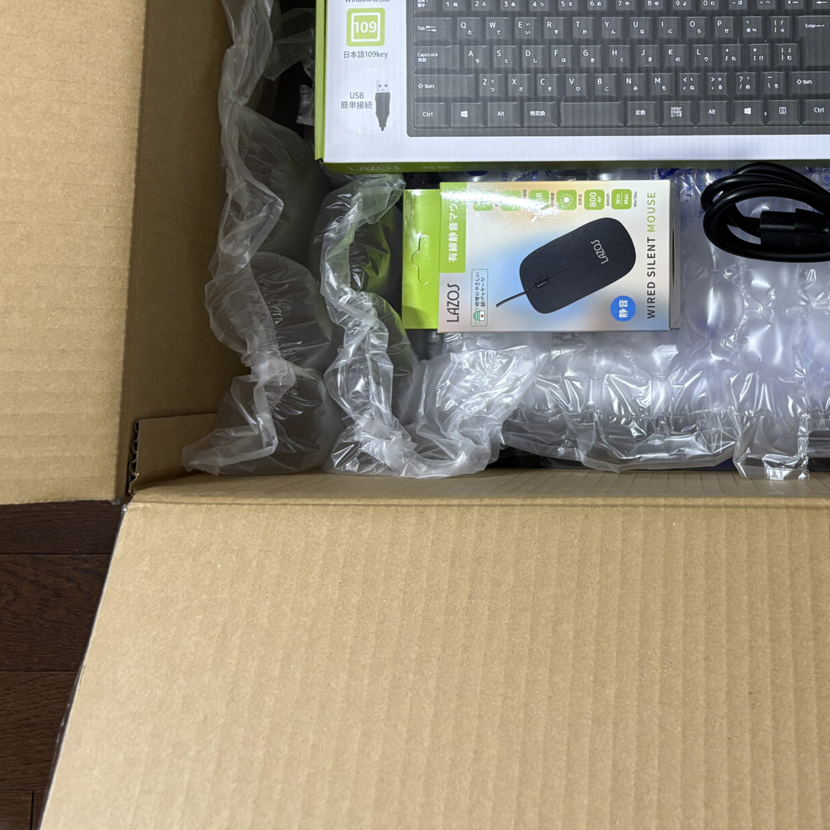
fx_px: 1302
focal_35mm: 48
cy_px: 191
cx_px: 735
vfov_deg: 34.5
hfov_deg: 33.6
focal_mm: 5.96
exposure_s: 1/50
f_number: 1.6
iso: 200
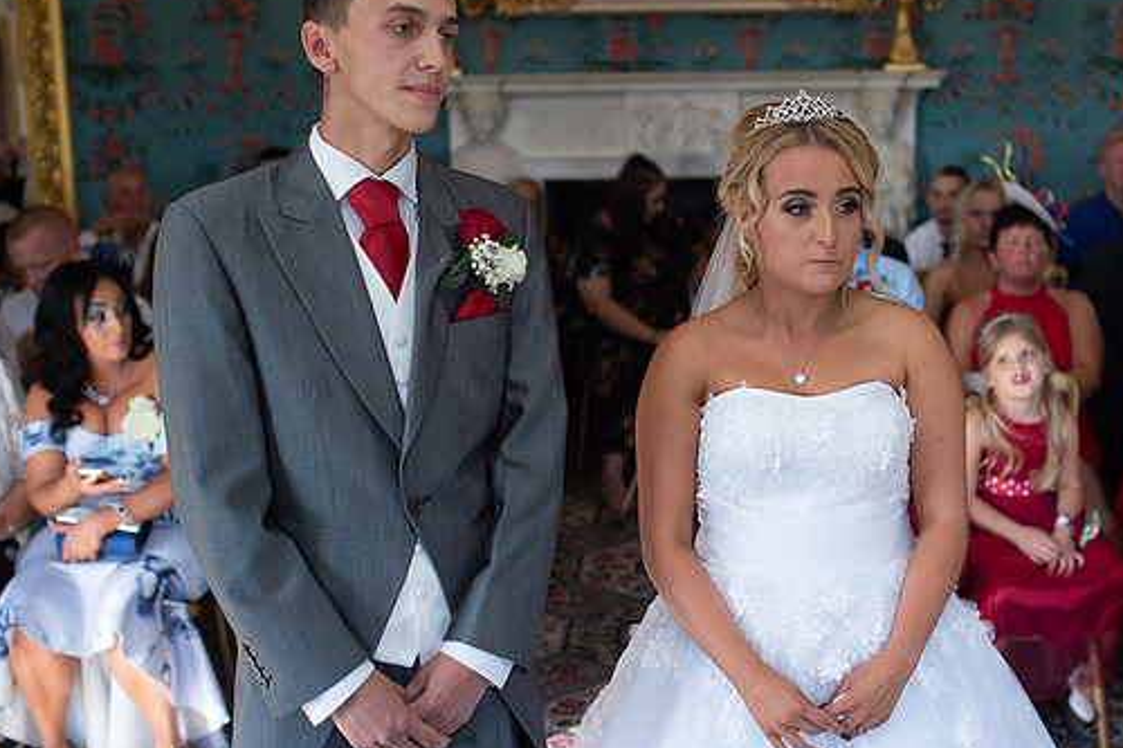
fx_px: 1715
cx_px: 769
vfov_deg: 24.6
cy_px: 378
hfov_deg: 35.8
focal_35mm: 55
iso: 100
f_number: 2.5
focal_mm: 35
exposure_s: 1/100
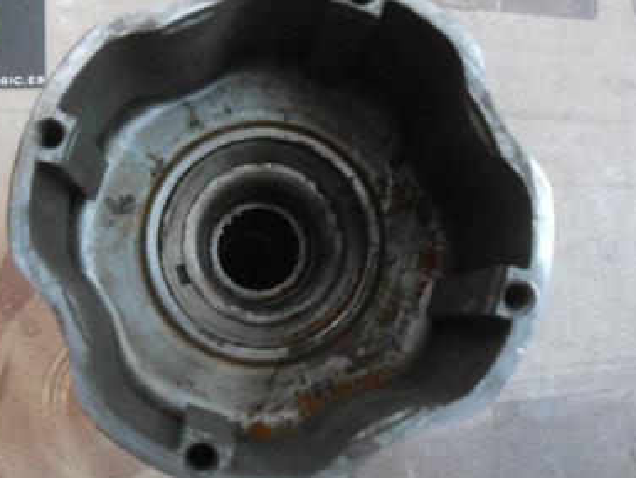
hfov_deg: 34.9
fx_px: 1011
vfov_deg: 26.4
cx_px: 271
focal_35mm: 55
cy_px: 153
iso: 400
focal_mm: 4.6
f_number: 3.5
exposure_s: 1/13
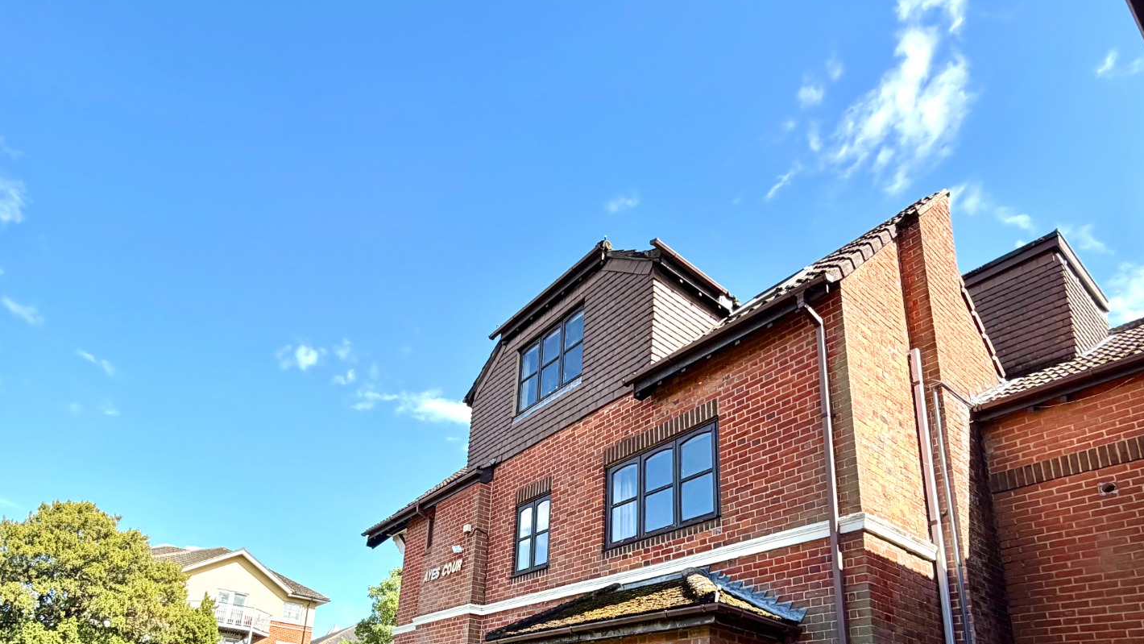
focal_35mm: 22
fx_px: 667
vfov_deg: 47.2
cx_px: 502
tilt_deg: +16.7
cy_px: 559
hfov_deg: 80.8
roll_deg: -3.9
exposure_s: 1/672
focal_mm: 2.22
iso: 40
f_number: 2.2
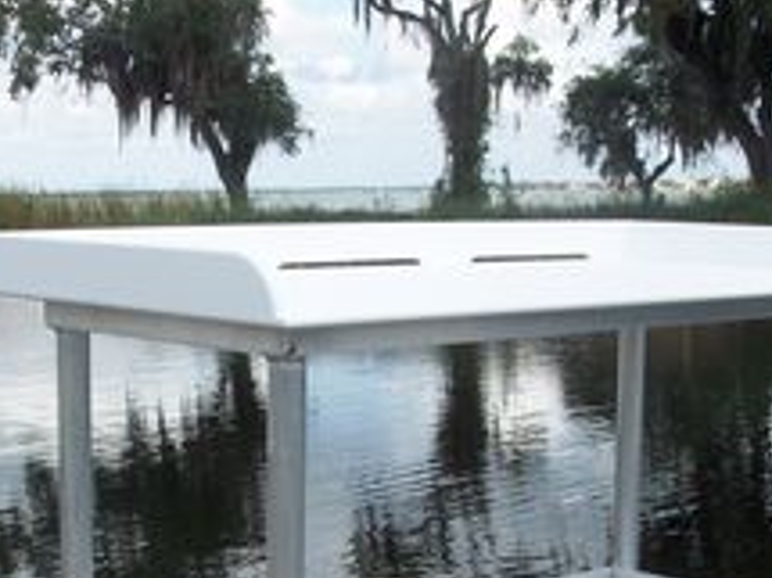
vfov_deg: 18.3
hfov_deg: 24.7
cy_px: 551
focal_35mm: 79
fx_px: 1761
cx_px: 284
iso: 64
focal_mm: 5.7
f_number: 5.5
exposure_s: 1/238
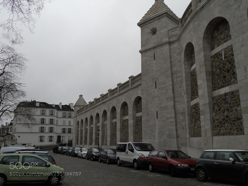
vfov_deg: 44.2
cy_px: 93
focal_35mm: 32
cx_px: 124
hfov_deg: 56.8
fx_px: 229
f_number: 3.5
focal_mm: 5.8
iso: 80
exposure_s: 1/500
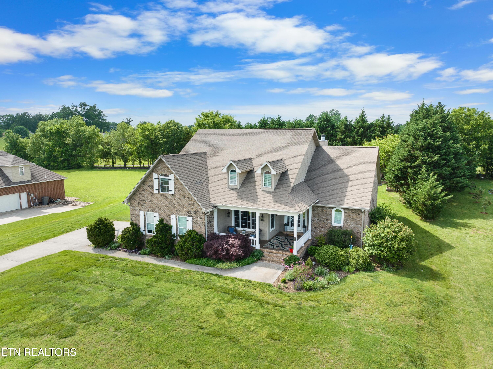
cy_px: 184
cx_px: 246
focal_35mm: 24
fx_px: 342
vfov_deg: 56.8
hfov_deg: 71.6
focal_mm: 12.29
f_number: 2.8
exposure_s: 1/500
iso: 260
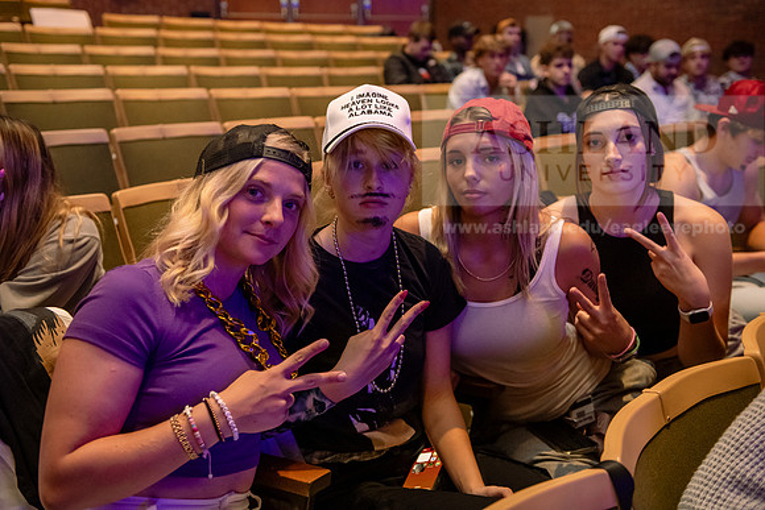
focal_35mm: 44
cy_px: 255
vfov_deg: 30.5
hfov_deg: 44.5
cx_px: 382
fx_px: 935
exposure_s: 1/125
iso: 4000
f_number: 3.2
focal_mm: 44
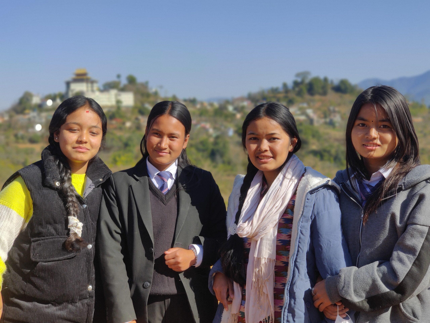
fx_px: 820
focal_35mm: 66
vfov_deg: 22.3
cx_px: 215
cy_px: 162
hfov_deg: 29.4
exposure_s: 1/1307
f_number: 2.2
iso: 100
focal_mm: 6.22
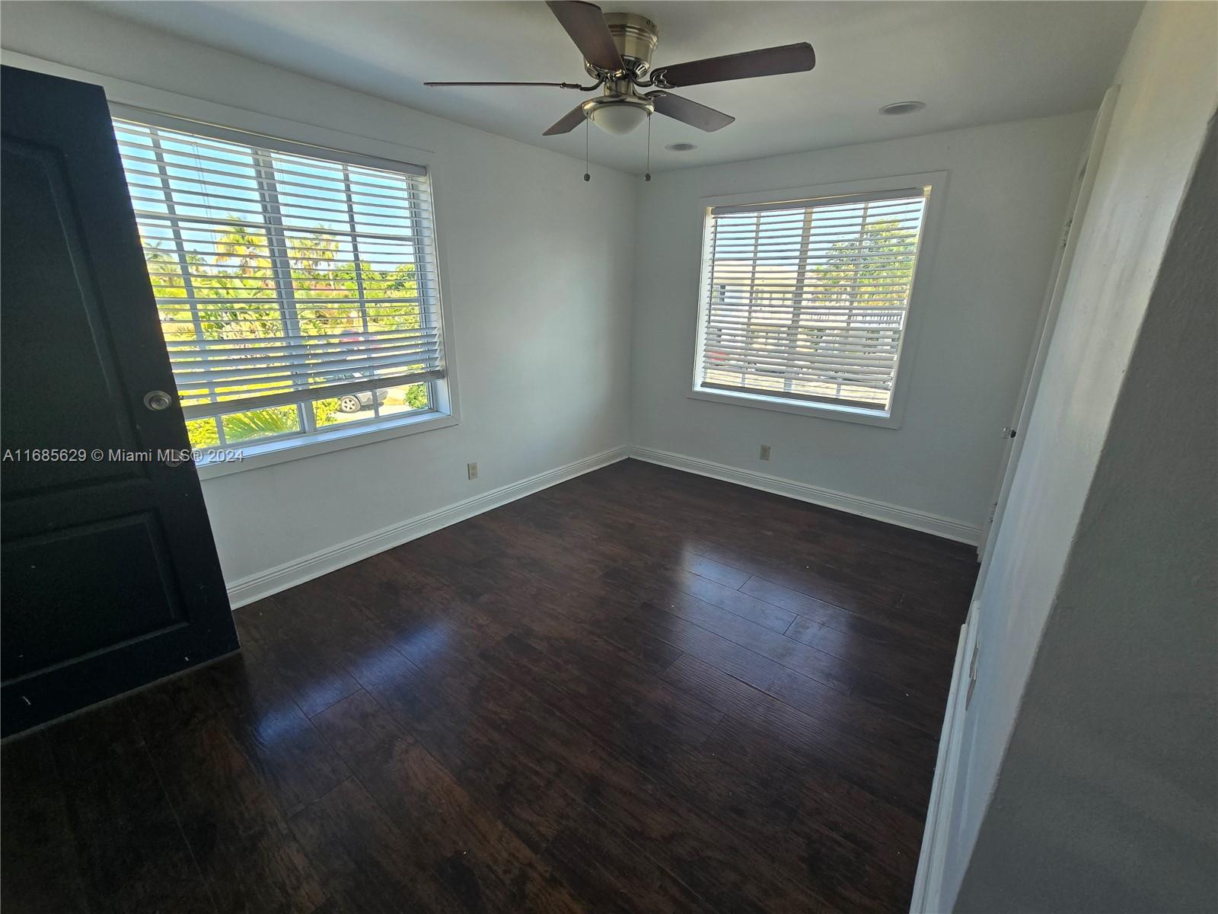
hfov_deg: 106.2
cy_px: 457
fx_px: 457
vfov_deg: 89.9
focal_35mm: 13
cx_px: 609
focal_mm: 2.2
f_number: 2.2
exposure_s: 1/120
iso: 64
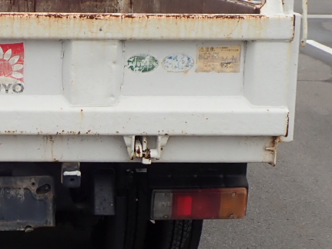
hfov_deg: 21.3
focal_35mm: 89
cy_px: 86
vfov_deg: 16.6
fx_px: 854
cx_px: 12
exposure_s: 1/400
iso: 100
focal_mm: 5.5
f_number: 3.2
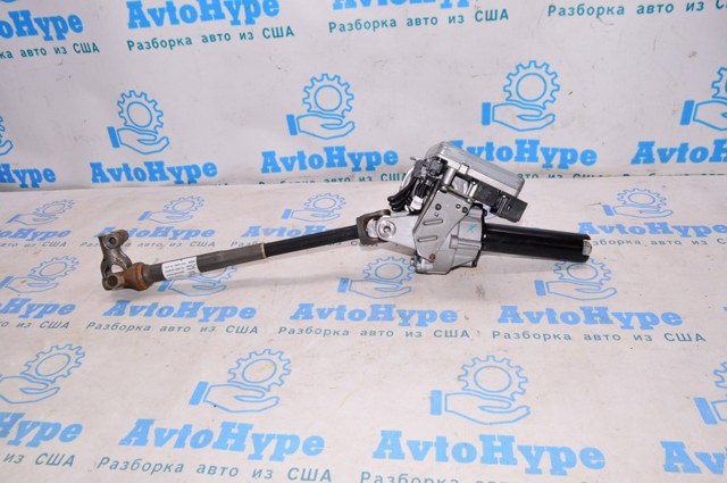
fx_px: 545
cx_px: 364
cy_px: 242
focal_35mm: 27
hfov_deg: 67.4
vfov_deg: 47.8
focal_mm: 18
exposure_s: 1/160
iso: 1600
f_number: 8
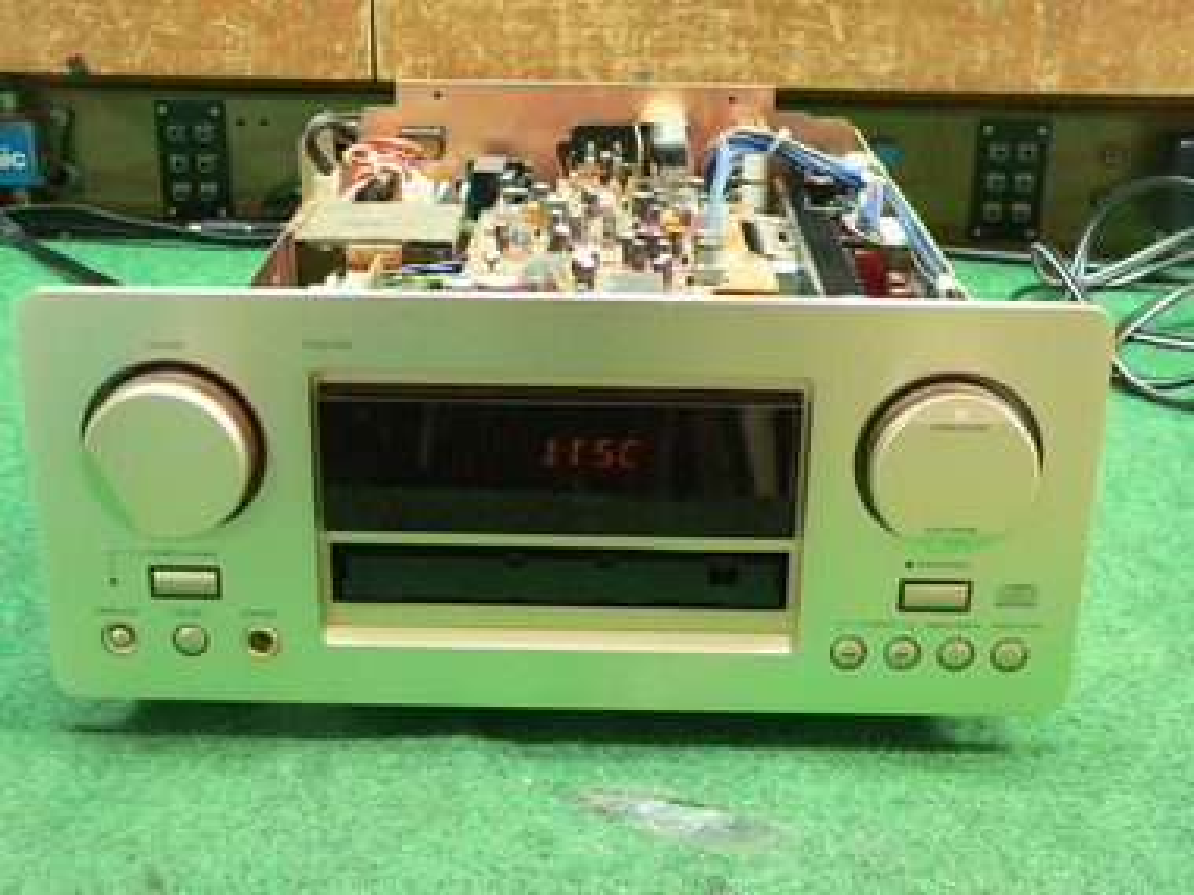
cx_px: 597
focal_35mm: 48
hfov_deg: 39.7
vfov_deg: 30.3
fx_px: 1656
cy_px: 448
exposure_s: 1/4
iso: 200
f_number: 2.8
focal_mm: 8
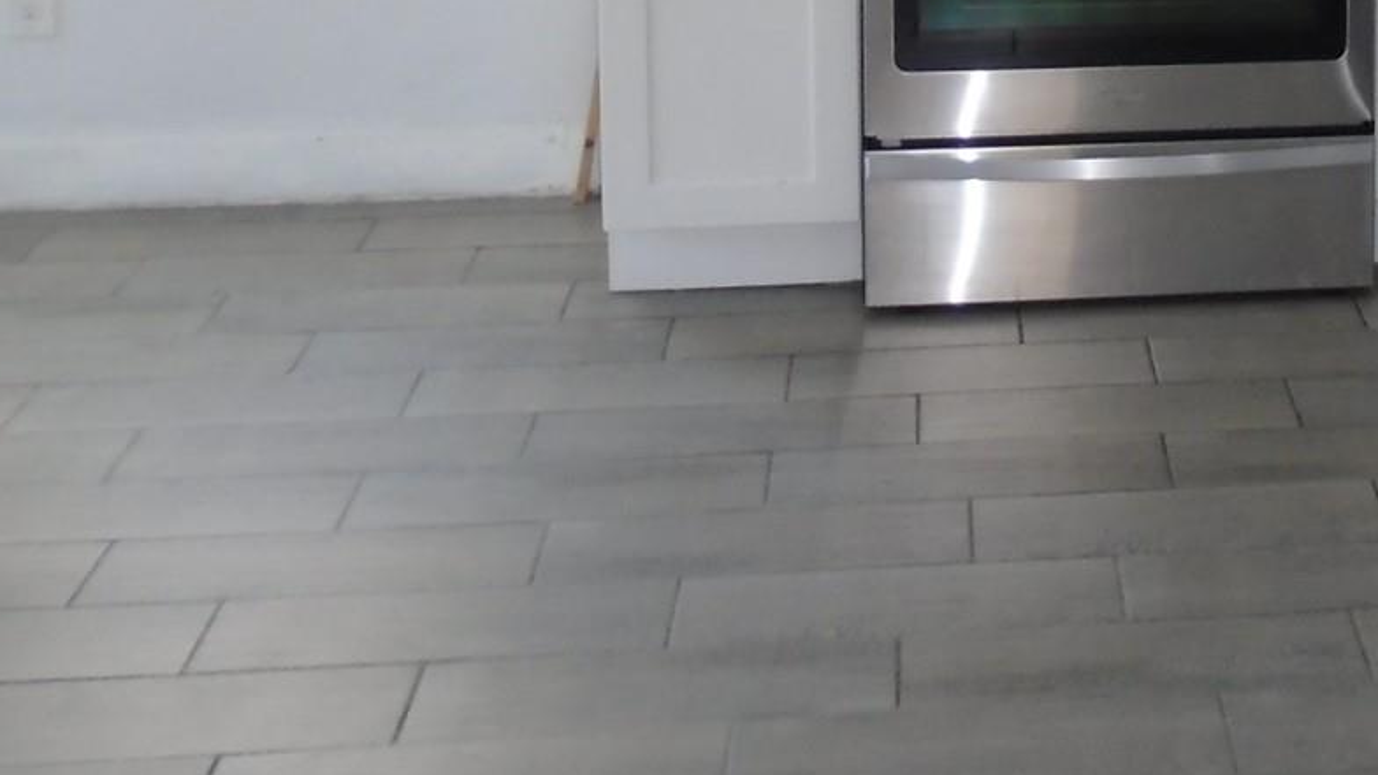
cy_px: -371
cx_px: 1378
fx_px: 2704
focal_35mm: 74
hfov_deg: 27.0
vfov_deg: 15.2
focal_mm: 4.6
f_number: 3.2
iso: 160
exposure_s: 1/50
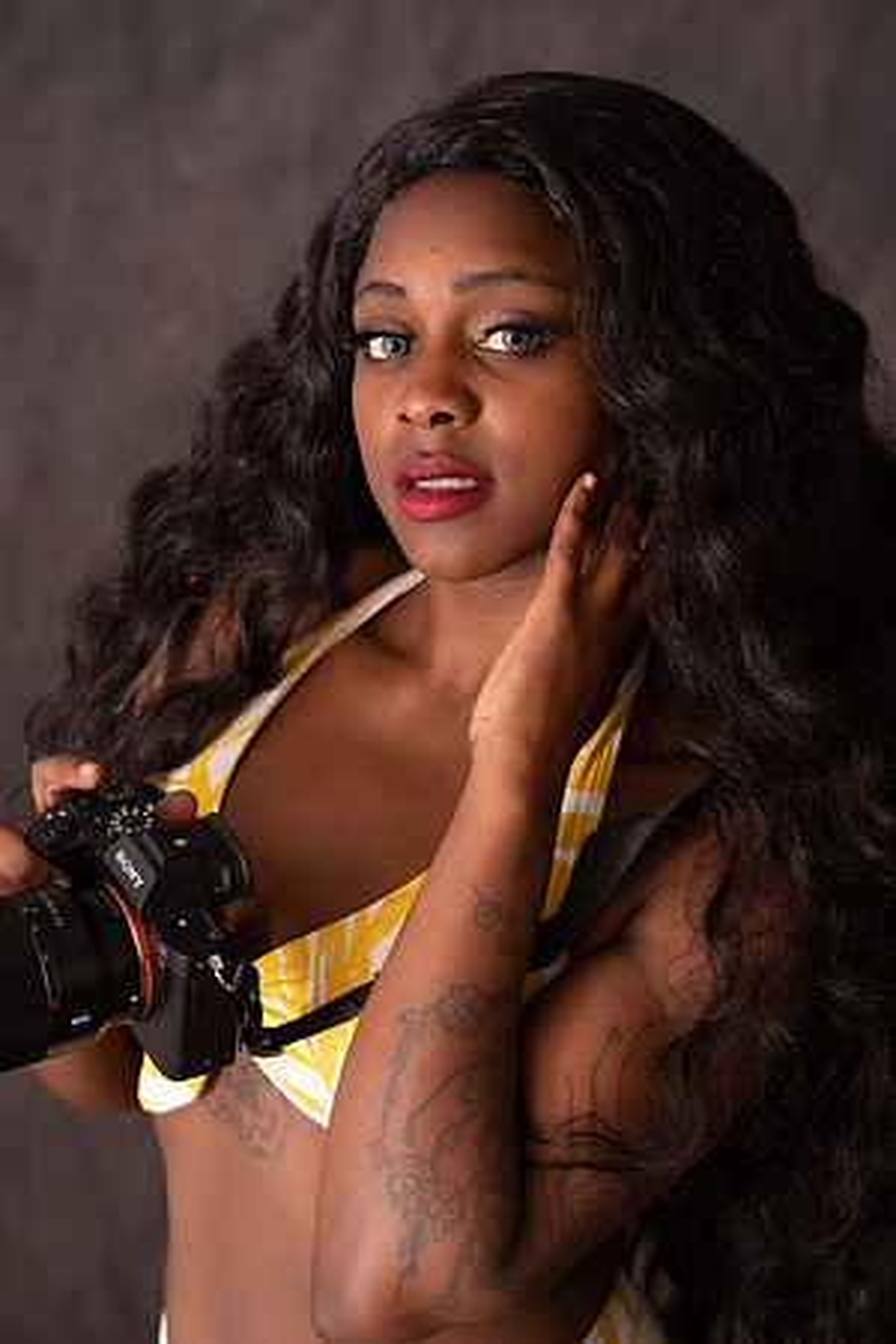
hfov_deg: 16.1
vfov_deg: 23.9
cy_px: 672
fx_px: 3173
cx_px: 448
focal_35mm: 85
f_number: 5
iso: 250
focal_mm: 85
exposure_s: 1/100
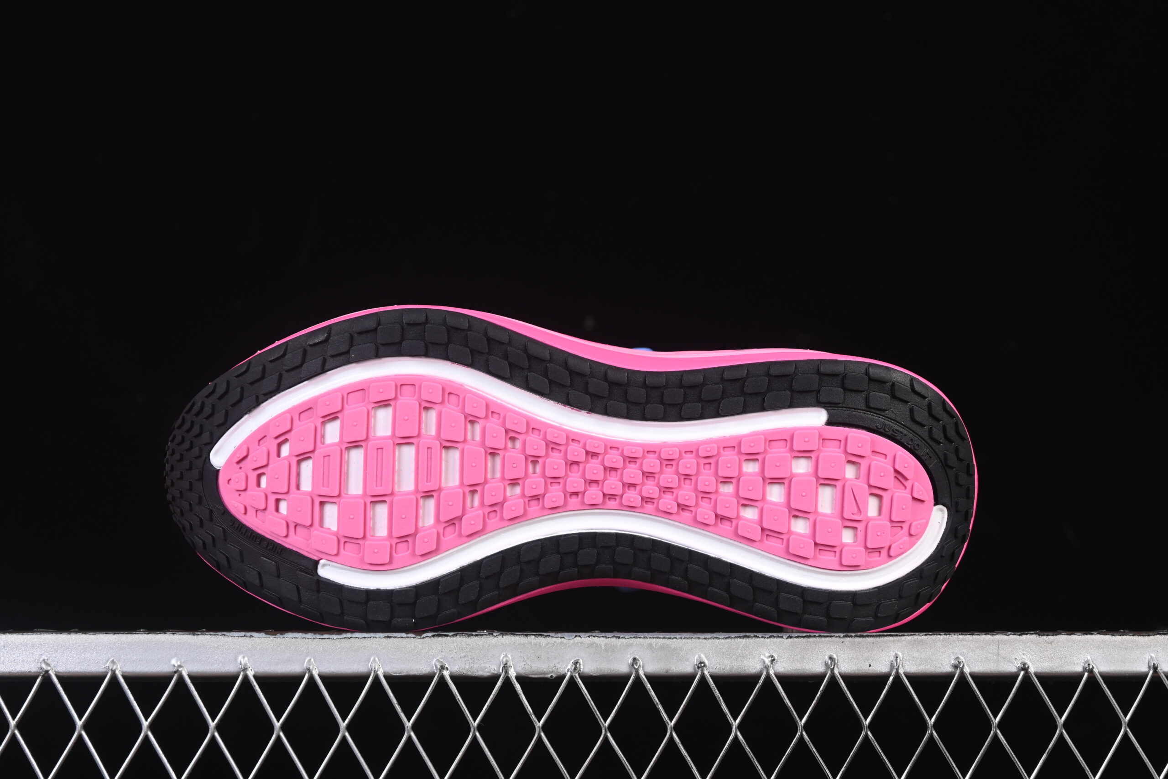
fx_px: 2433
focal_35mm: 75
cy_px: 390
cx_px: 584
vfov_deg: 18.2
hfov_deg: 27.0
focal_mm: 50
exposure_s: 1/80
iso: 160
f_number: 7.1
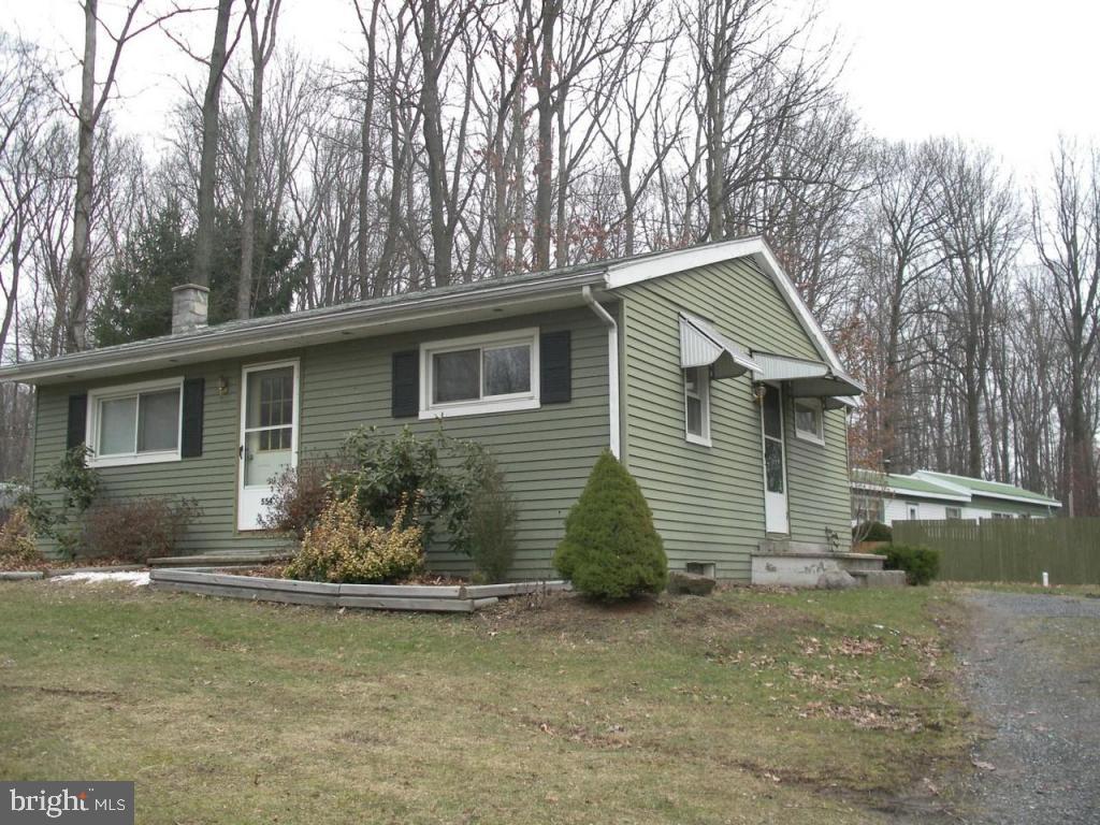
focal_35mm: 37
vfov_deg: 38.7
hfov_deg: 50.1
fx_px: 1176
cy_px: 412
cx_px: 550
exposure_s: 1/640
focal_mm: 7.8
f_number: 2.8
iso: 200
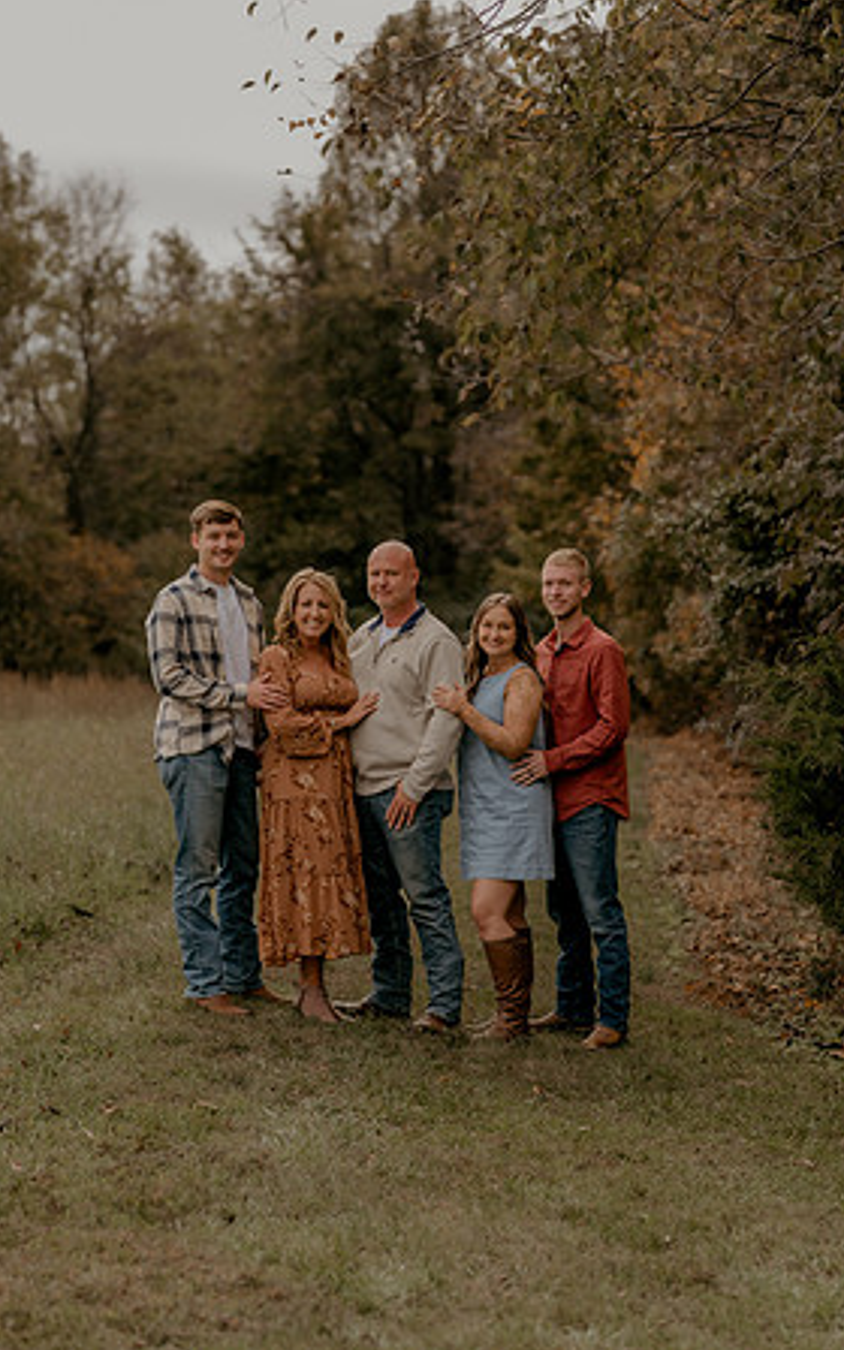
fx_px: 3202
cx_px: 424
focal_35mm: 87
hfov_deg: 15.0
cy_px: 675
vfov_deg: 23.8
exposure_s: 1/800
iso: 125
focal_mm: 85
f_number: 2.8
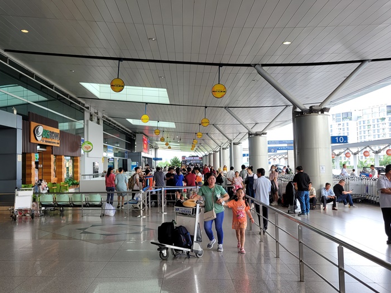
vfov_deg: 38.6
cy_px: 137
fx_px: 418
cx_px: 159
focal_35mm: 37
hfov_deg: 49.9
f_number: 1.8
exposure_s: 1/120
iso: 50
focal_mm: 5.4
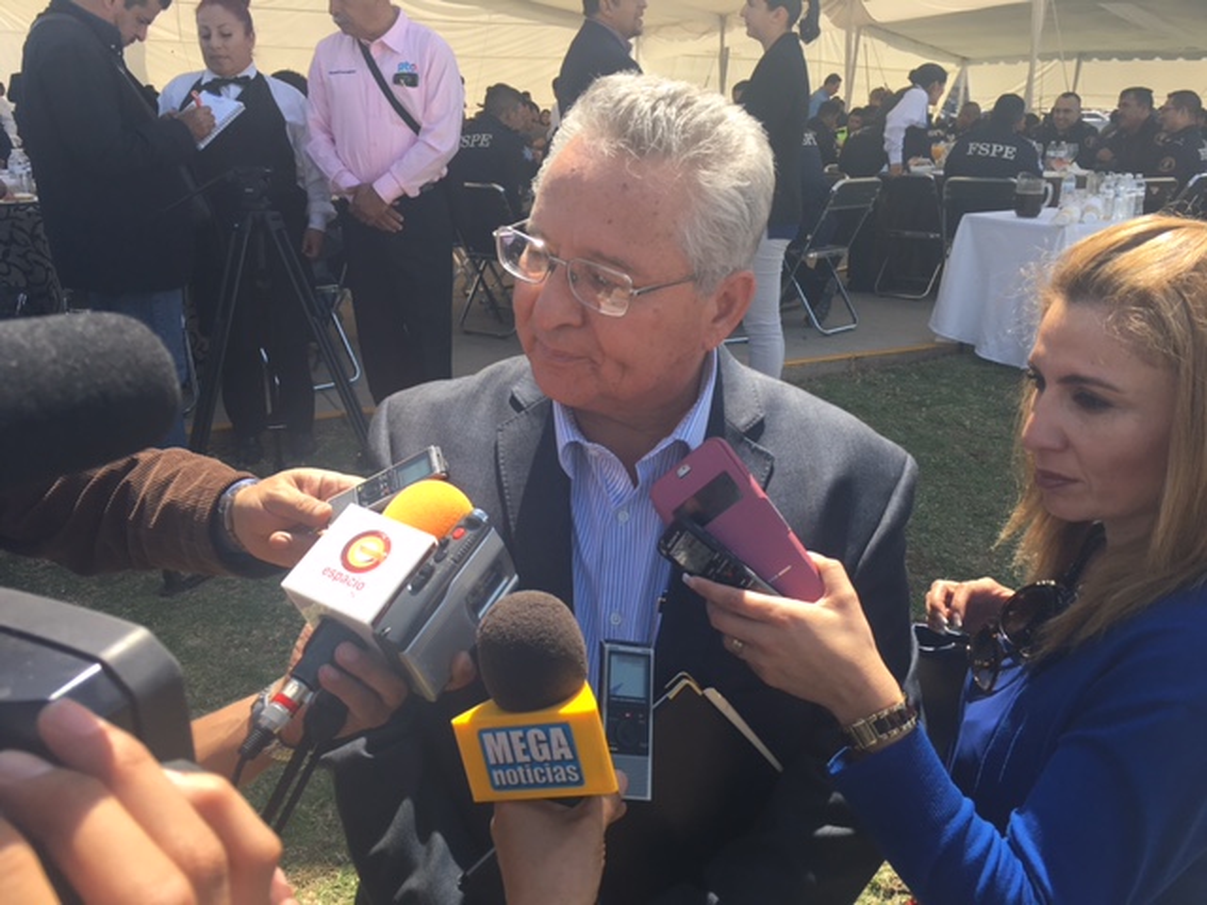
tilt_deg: -17.7
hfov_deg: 61.7
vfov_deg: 48.2
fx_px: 1011
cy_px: 452
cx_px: 604
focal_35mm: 29
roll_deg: -1.1
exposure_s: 1/553
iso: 25
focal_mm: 4.15
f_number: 2.2
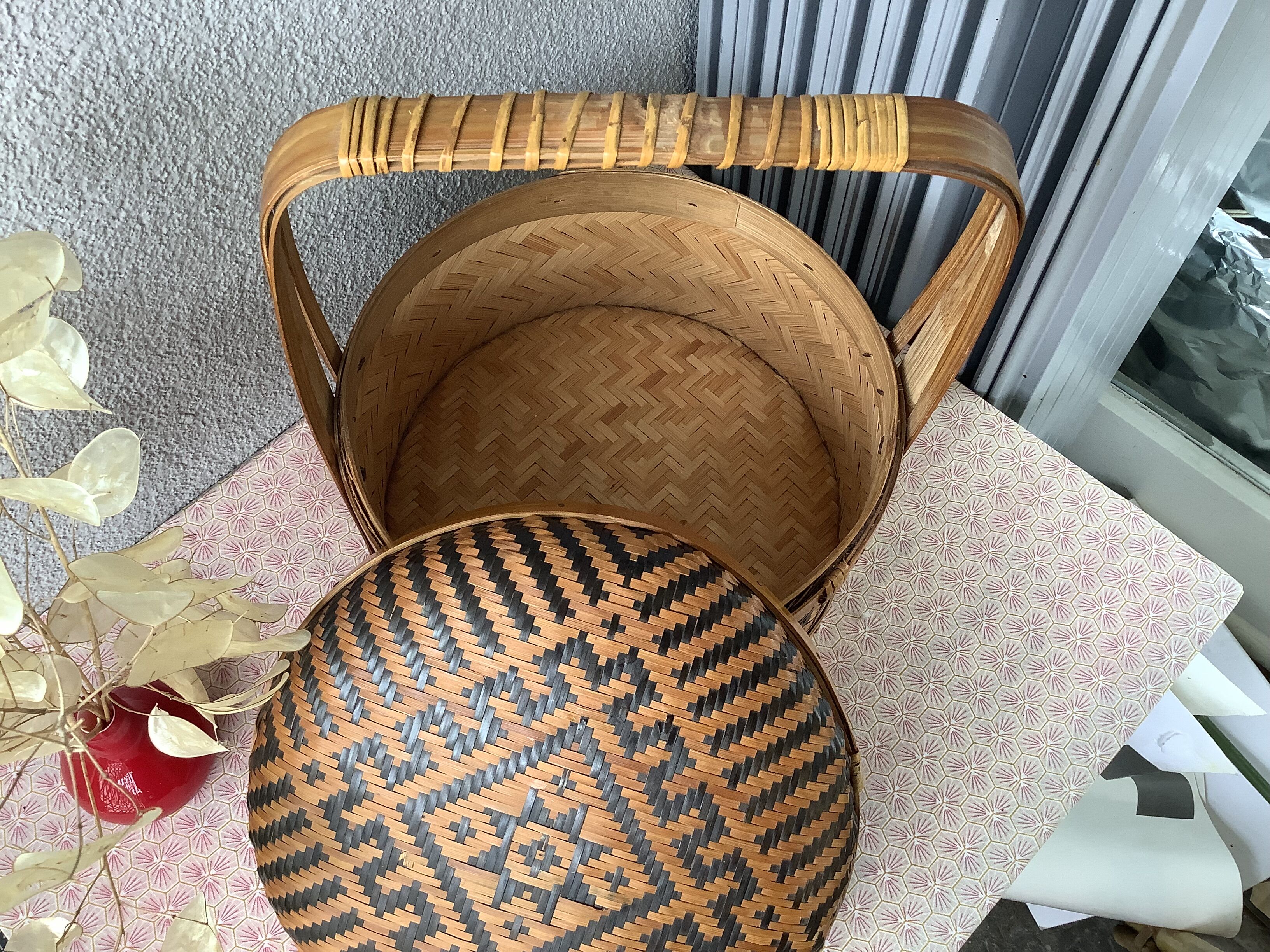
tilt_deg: -62.0
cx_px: 635
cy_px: 476
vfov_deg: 45.4
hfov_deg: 58.4
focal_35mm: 31
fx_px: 1137
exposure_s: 1/60
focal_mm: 3.3
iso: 80
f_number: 2.4
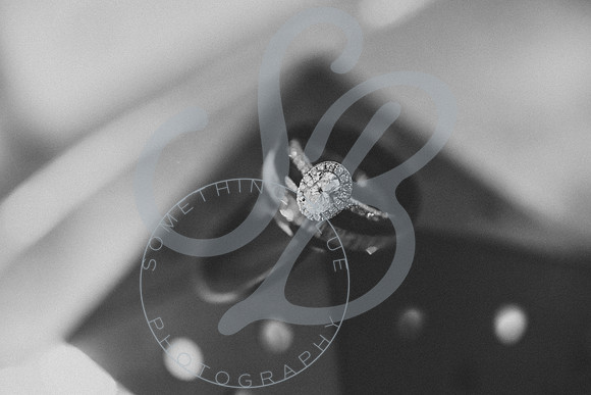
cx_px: 296
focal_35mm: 70
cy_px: 198
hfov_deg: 28.8
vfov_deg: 19.5
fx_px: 1149
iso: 2000
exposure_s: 1/125
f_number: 4.5
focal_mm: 70
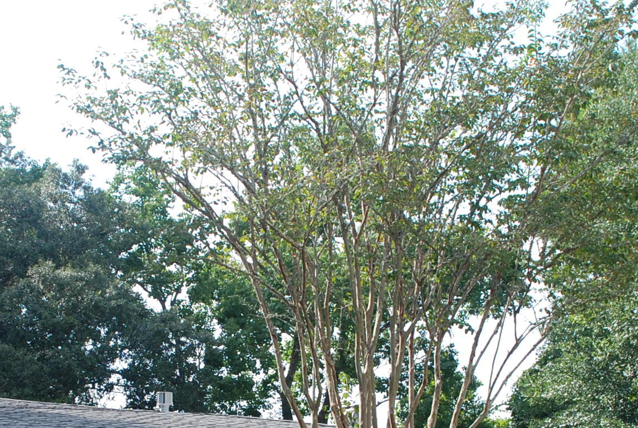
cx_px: 276
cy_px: 411
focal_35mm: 91
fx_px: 1616
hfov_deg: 22.3
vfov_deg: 14.9
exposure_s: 1/160
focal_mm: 24
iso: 100
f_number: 6.3
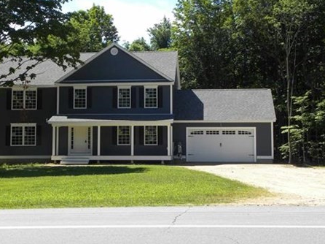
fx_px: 657
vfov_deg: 21.0
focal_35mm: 70
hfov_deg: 27.8
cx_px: 141
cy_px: 100
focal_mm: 9.2
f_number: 5
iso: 64
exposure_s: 1/250
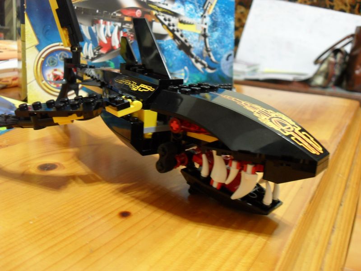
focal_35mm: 35
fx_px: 365
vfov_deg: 40.7
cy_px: 136
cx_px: 180
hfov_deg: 52.6
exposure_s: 1/4
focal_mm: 6.2
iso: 200
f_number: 2.8
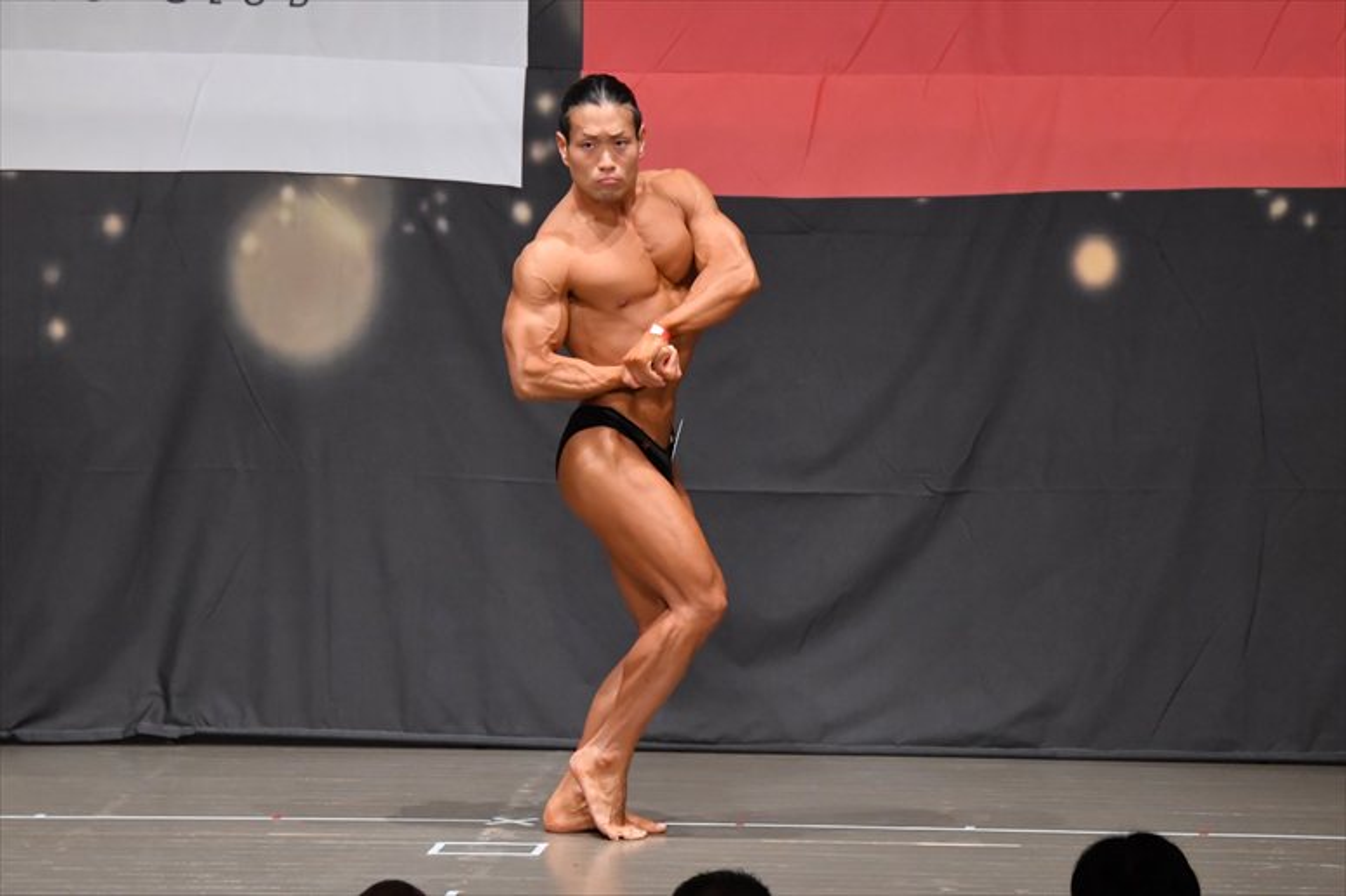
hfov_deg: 9.2
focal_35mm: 225
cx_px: 673
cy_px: 448
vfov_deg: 6.1
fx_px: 8409
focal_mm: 150
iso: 6400
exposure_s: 1/400
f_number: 5.6
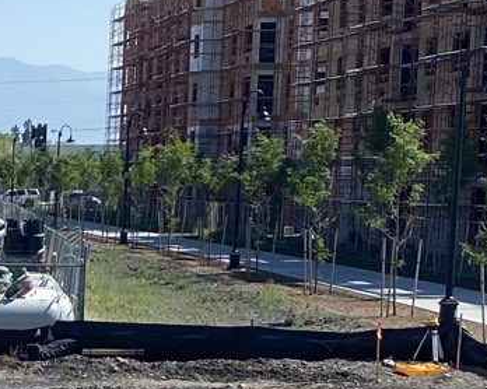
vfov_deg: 10.3
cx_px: -343
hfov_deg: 12.3
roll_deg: +0.3
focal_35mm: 146
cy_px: 539
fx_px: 2103
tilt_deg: -9.7
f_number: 1.8
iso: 32
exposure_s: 1/2817
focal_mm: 4.25
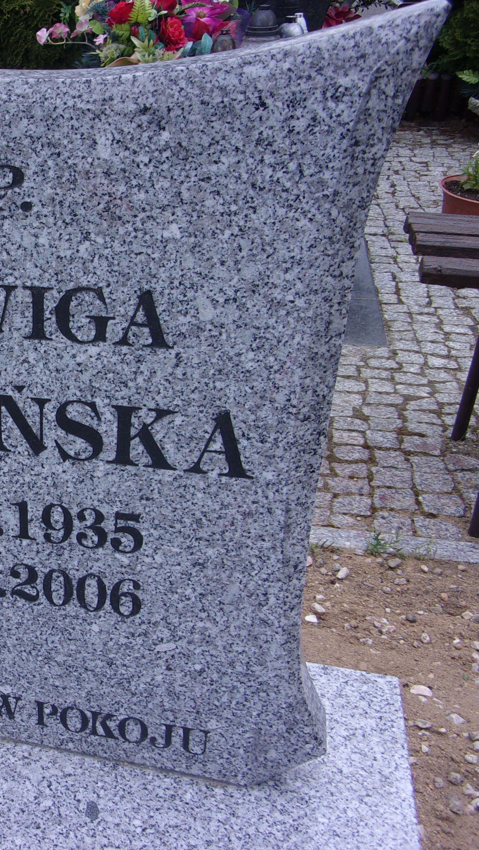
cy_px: 427
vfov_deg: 49.4
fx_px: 926
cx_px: -71
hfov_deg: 26.3
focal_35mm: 41
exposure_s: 1/200
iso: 80
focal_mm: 5.1
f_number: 3.9
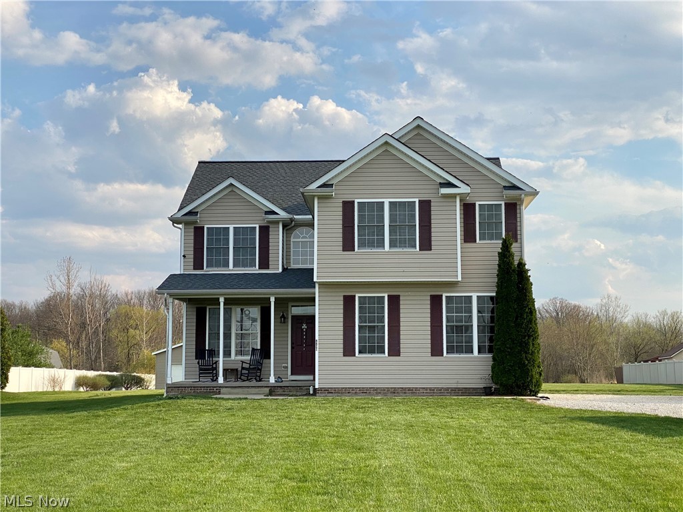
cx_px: 342
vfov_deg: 28.0
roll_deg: +0.2
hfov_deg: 36.8
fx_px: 1026
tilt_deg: +5.7
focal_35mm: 52
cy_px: 256
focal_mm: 6
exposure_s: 1/1295
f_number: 2
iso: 20
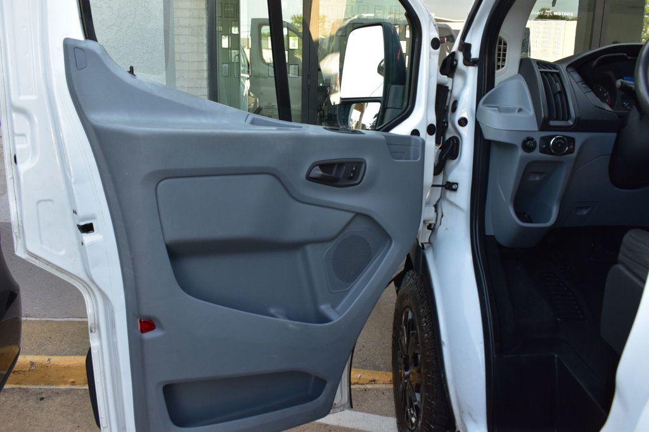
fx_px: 568
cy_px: 216
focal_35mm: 32
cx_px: 324
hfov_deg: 59.5
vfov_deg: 41.7
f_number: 8
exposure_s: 1/80
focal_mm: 21
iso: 400
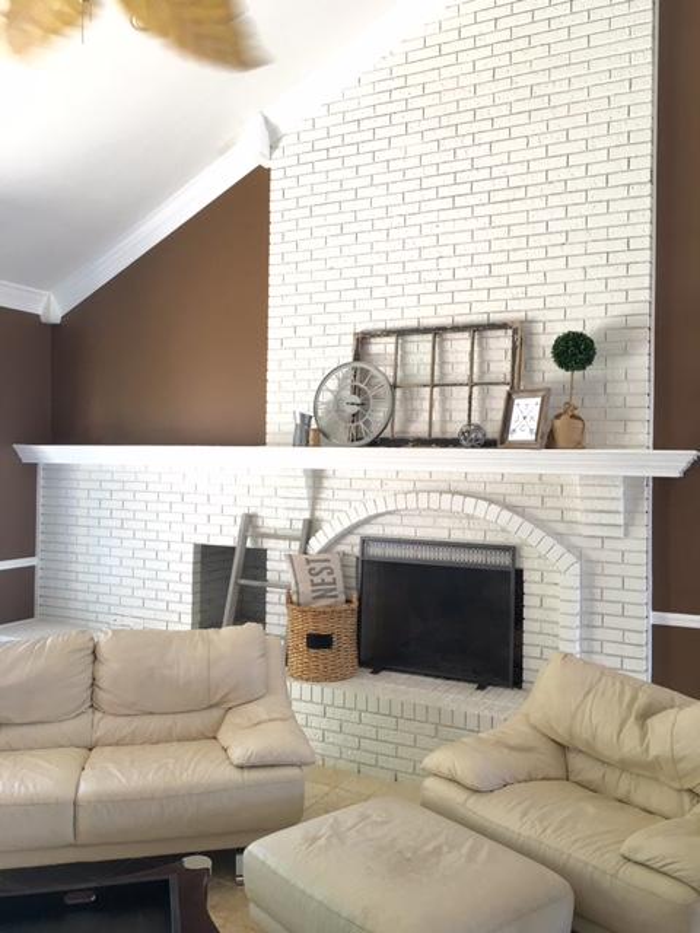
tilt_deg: +1.2
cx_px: 350
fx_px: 782
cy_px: 466
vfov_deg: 61.7
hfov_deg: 48.2
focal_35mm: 29
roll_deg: -1.9
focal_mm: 4.15
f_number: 2.2
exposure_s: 1/15
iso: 25
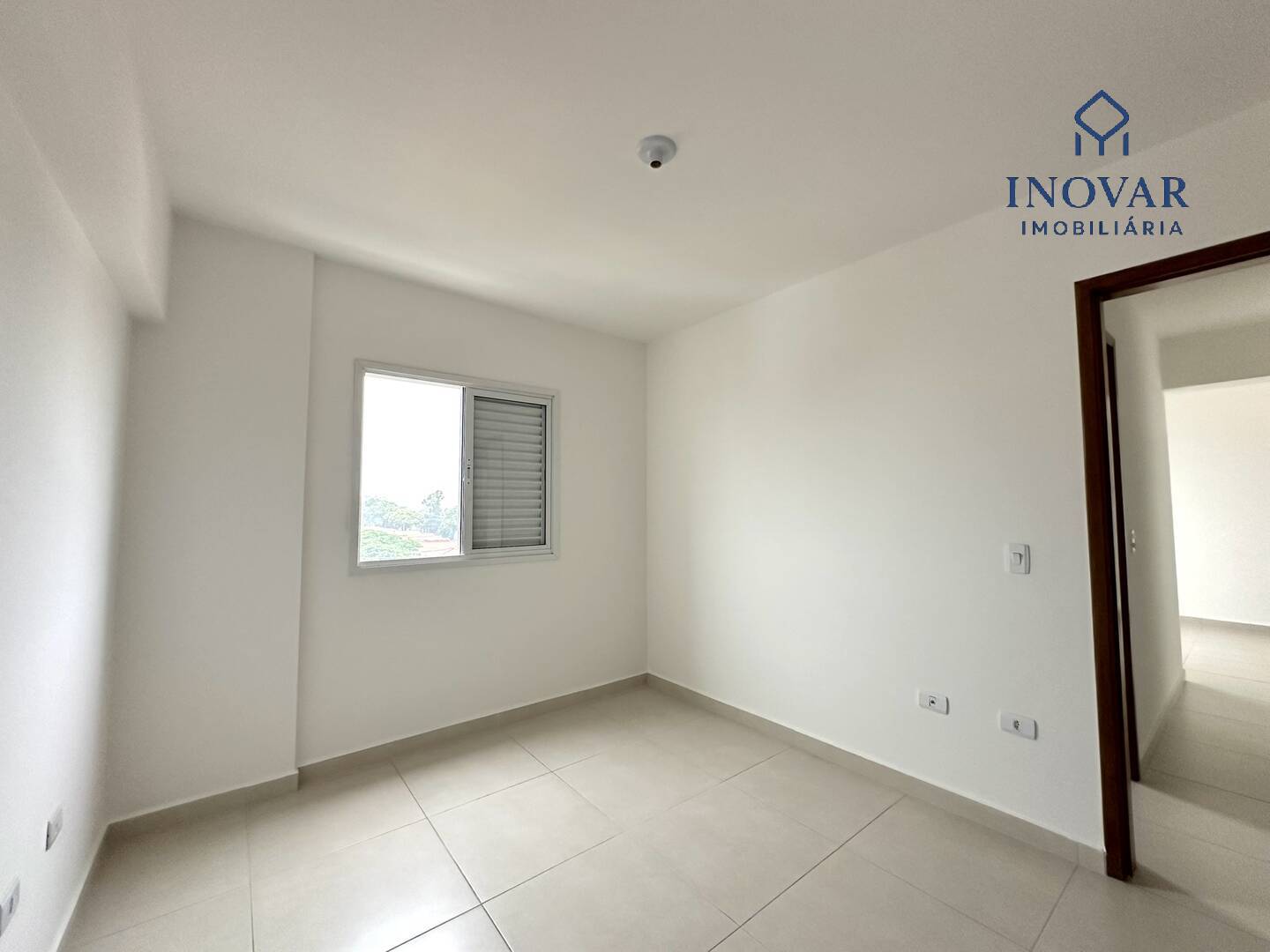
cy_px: 476
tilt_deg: +2.2
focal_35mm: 14
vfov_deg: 85.7
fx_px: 514
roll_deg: -0.3
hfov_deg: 102.1
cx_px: 635
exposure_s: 1/99
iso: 160
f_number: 2.2
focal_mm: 2.22
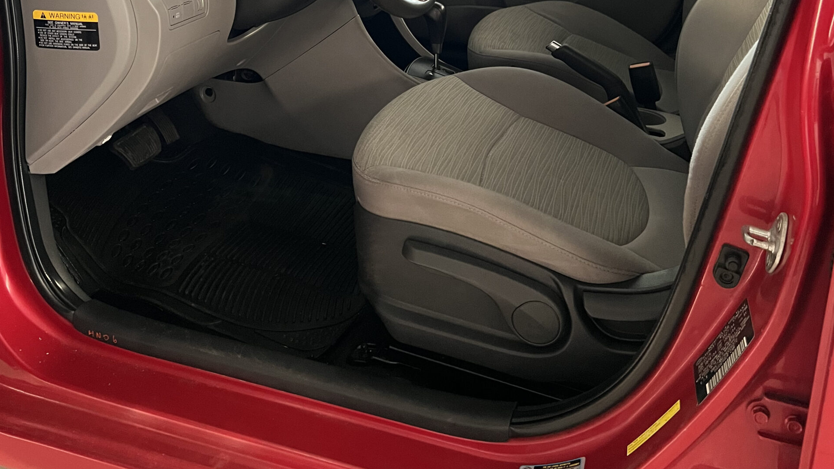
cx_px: 418
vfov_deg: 28.7
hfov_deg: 52.8
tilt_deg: -12.1
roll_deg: -1.6
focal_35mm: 38
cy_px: -26
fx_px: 840
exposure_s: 1/60
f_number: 1.5
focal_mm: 5.7
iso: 400
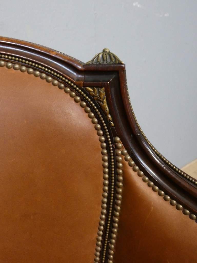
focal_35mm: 35
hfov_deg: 40.7
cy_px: 132
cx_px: 98
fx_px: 266
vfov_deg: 52.6
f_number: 3.4
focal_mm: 6.2
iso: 800
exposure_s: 1/80
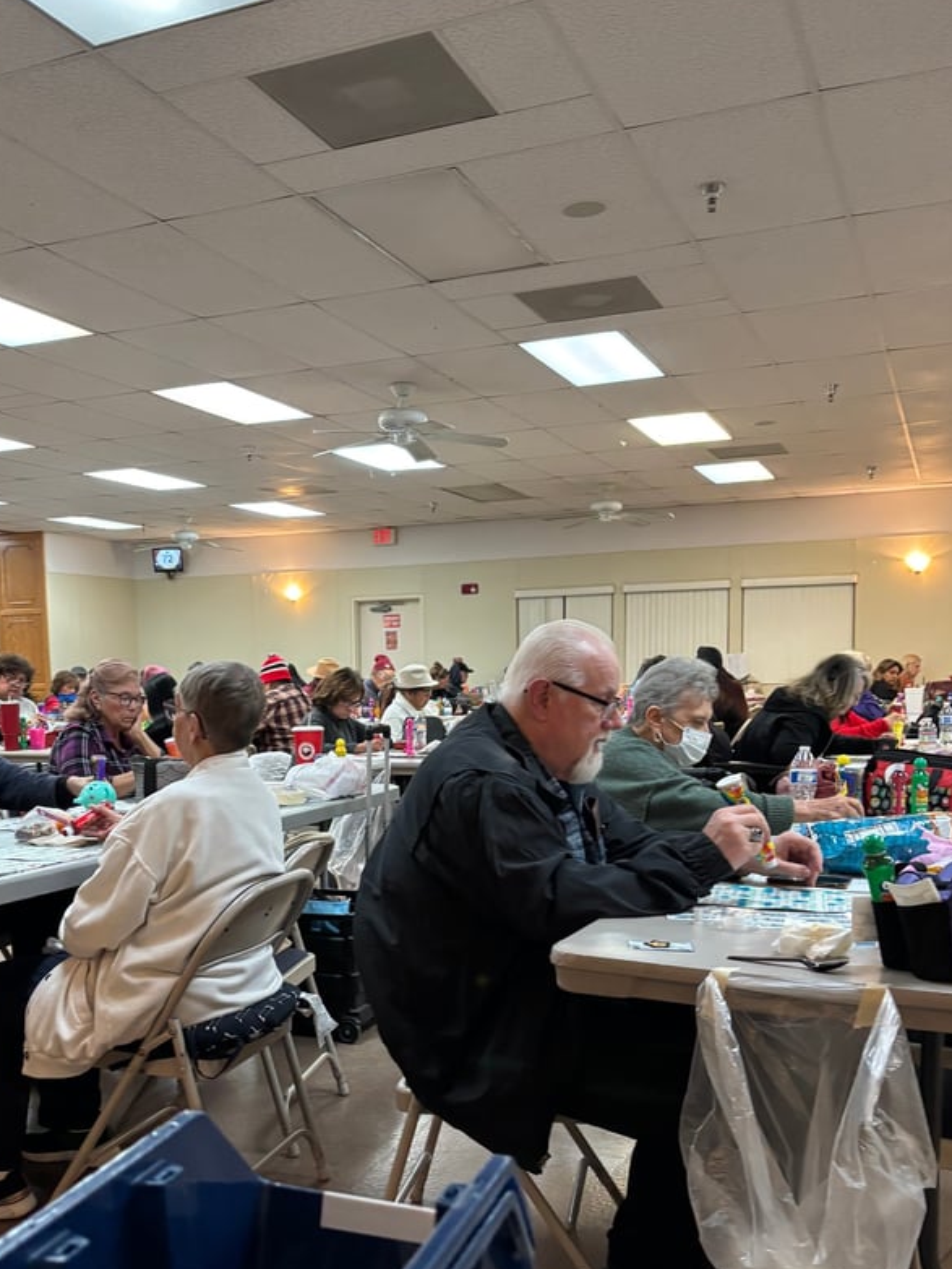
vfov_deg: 53.4
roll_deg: -0.8
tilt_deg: -4.0
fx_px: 1246
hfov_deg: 41.7
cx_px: 391
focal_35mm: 34
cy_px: 783
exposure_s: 1/60
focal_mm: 5.96
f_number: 1.6
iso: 400
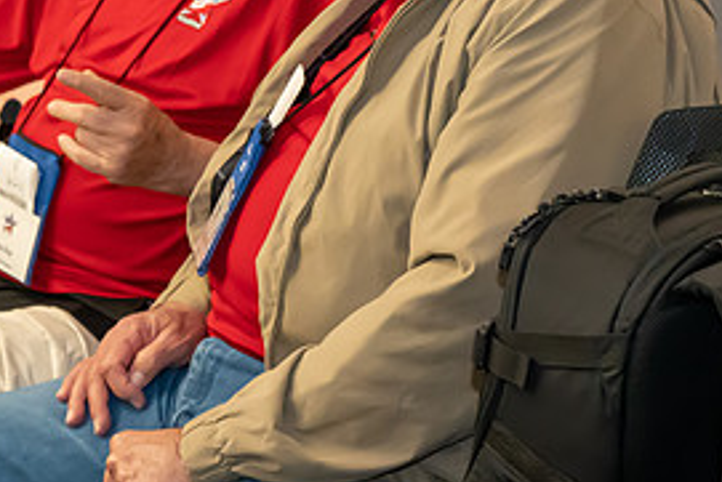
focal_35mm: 154
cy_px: -5
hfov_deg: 13.3
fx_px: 3090
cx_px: 160
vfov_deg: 8.9
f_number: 6
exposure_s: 1/160
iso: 11400
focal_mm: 72
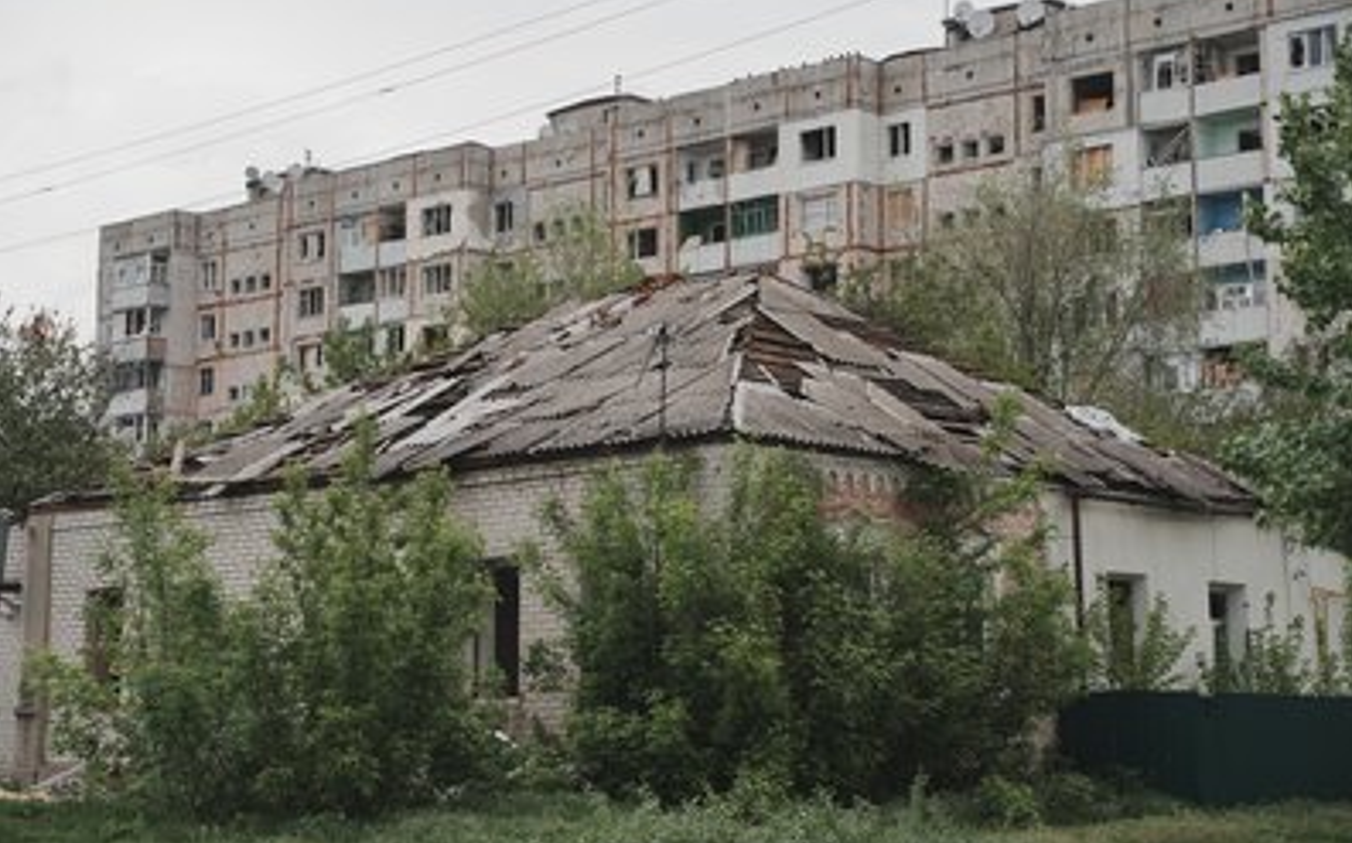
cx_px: 679
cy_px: 410
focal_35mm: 71
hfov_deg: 29.0
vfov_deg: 18.3
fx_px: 2615
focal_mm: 69
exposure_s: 1/1250
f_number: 5
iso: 160
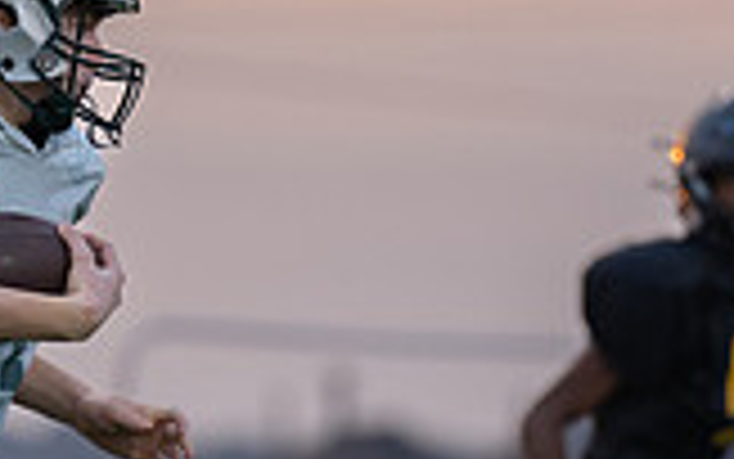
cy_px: 354
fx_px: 18590
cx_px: 53
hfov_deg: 2.3
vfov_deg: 1.4
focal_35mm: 929
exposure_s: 1/1250
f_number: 2.8
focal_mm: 200
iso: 1250
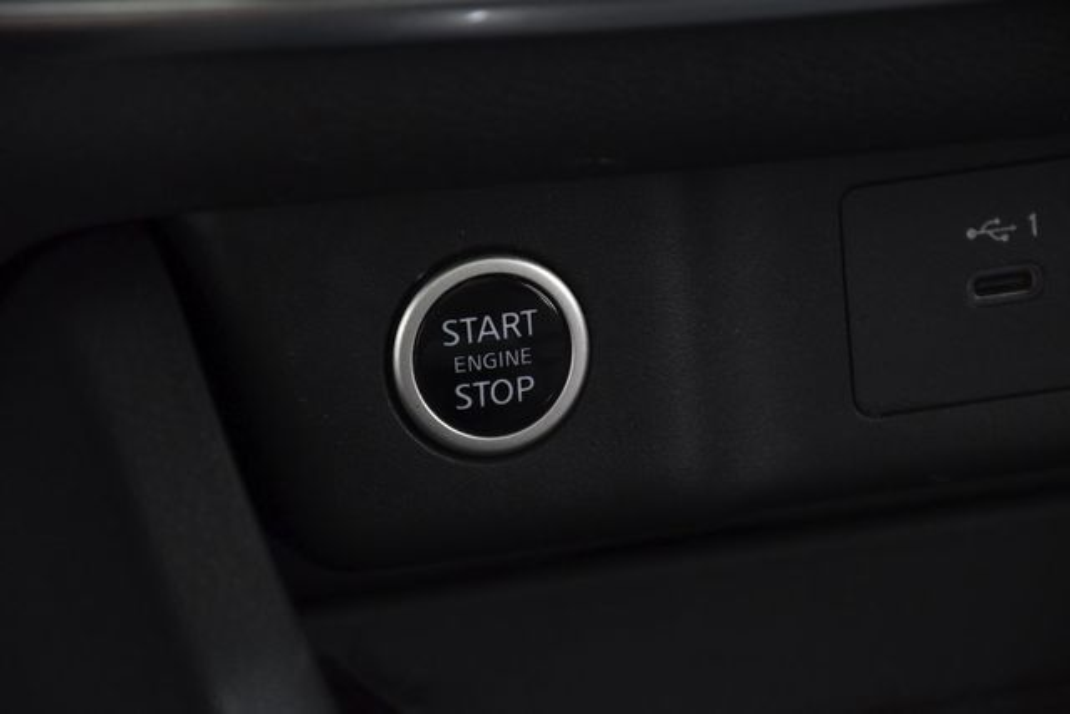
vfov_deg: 6.5
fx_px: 6243
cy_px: 357
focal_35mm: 210
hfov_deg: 9.8
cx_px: 535
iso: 1250
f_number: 5.6
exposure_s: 1/40
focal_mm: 140
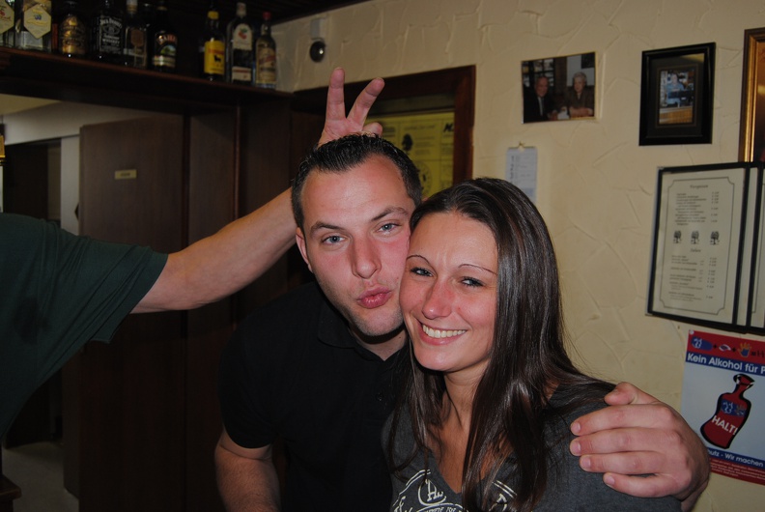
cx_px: 382
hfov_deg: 55.1
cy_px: 256
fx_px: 734
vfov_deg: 38.5
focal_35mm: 34
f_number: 3.8
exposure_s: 1/60
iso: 200
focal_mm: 23
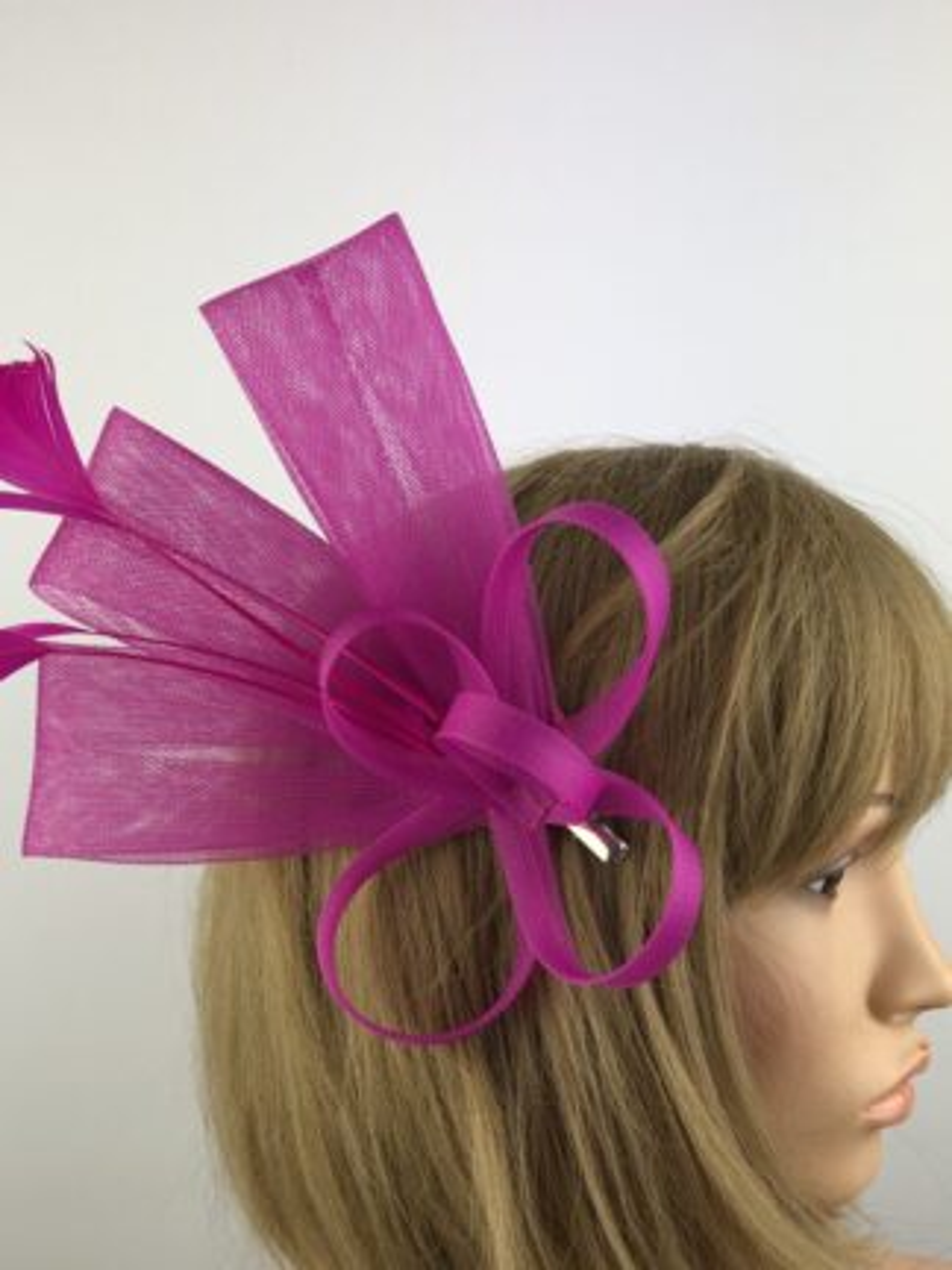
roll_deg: +1.1
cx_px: 476
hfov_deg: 49.7
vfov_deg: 63.4
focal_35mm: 28
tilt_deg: -4.5
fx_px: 1027
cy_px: 635
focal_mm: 3.99
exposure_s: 1/255
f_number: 1.8
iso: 20
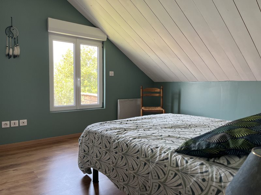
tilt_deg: -4.5
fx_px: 196
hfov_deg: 67.3
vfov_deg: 53.1
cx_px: 130
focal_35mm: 26
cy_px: 98
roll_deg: -0.3
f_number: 1.6
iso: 100
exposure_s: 1/121
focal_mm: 5.1
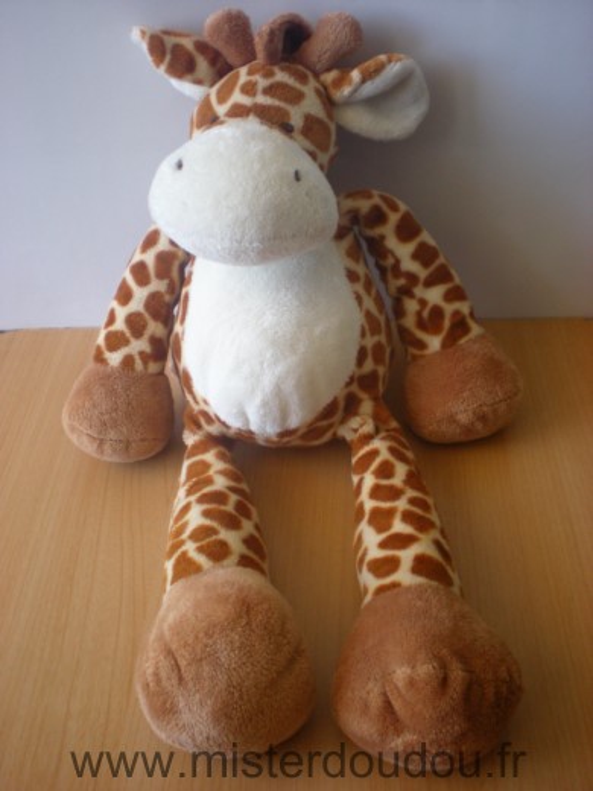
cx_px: 296
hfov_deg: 37.7
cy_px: 396
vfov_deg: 49.0
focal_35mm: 38
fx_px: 868
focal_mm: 6.3
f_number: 3.1
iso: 113
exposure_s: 1/60.4
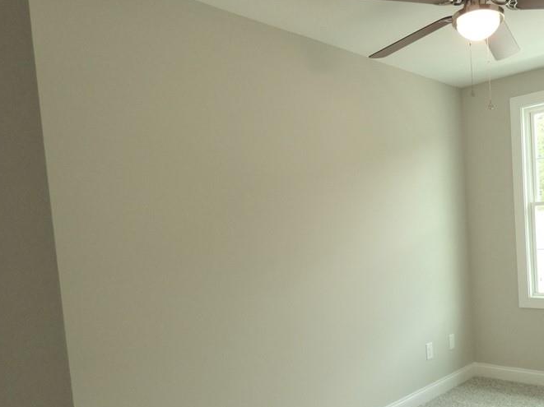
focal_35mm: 31
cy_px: 268
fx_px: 487
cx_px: 386
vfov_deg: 44.8
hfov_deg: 56.4
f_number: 2.8
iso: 200
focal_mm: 3.58
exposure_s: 1/60
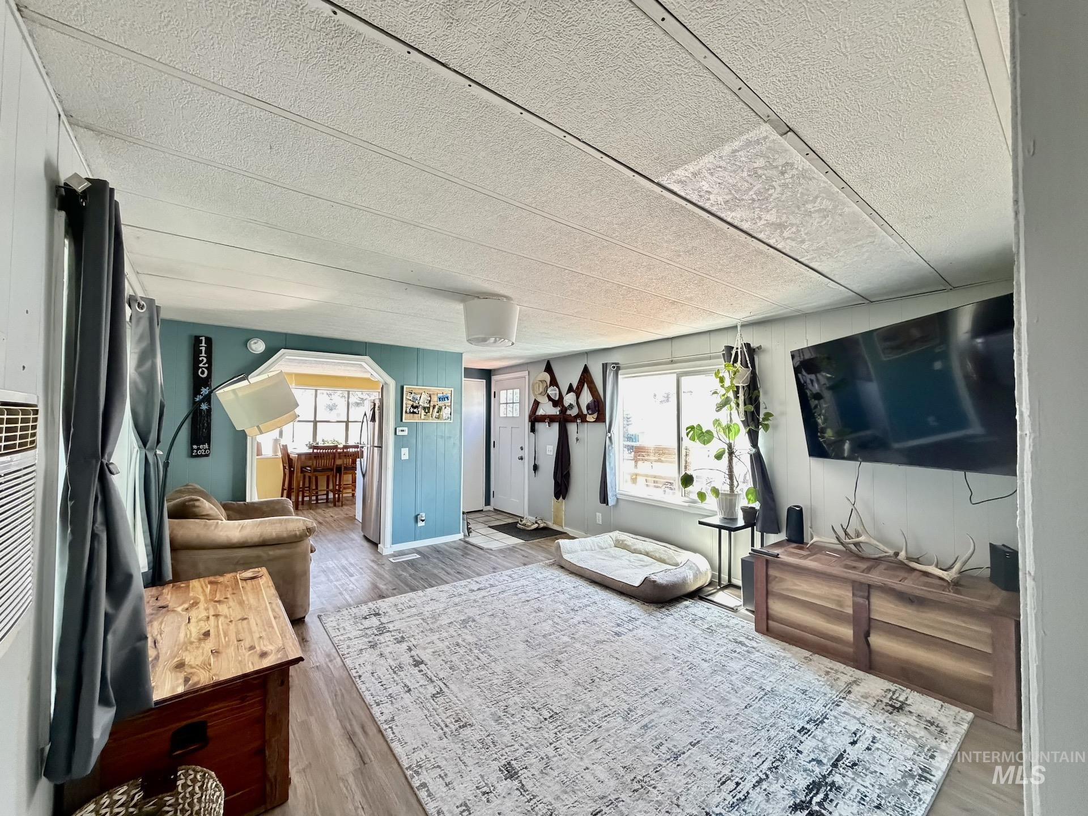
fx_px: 440
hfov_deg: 102.1
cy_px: 408
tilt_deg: +1.0
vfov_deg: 85.7
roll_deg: -0.4
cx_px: 544
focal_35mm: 14
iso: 800
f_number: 2.2
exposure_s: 1/60
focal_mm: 2.22
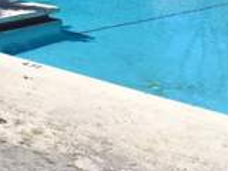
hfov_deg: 20.9
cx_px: -47
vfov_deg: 15.7
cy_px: -77
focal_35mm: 87
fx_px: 573
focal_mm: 4.15
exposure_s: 1/2262
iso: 25
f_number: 2.2
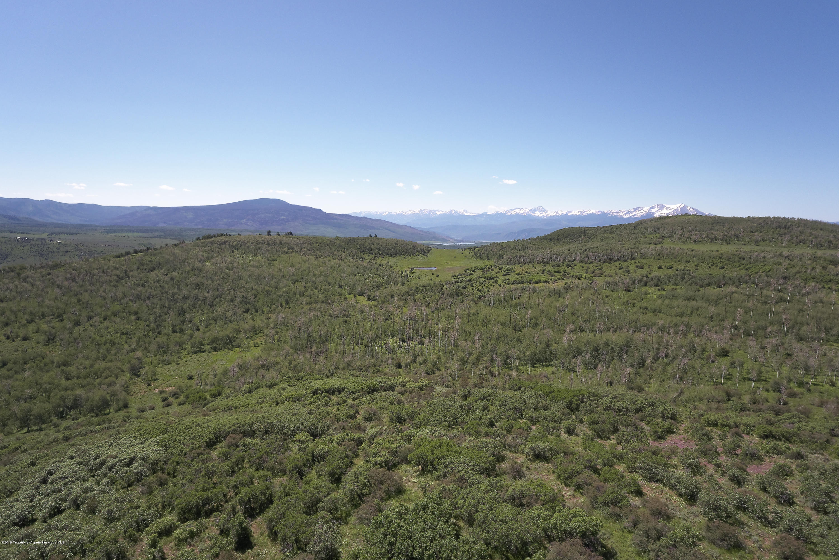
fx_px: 839
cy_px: 280
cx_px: 420
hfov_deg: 53.1
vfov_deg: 36.9
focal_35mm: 36
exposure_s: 1/60
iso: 100
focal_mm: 36
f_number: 10
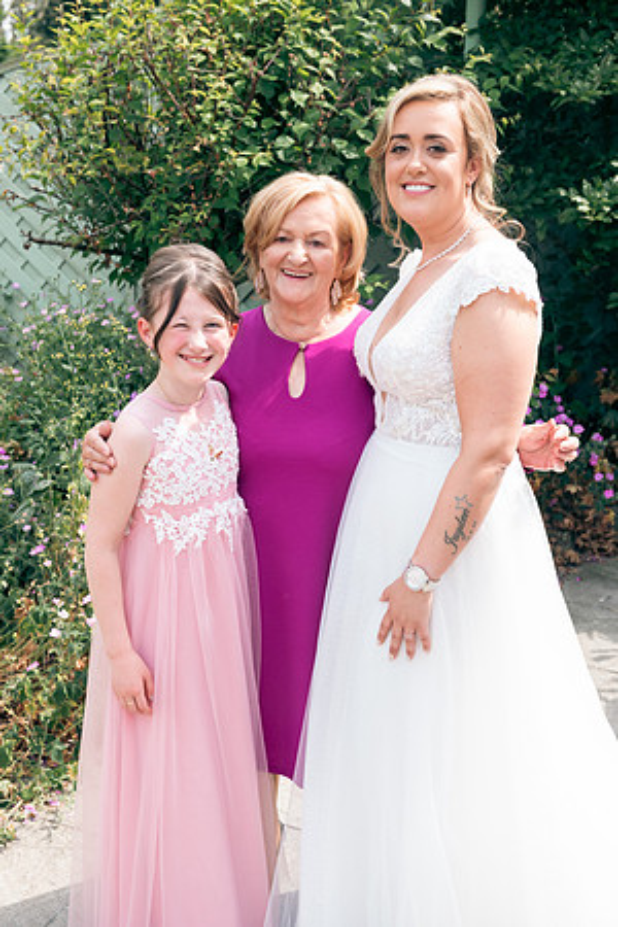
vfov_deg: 43.6
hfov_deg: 29.9
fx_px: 1159
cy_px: 464
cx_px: 309
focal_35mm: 45
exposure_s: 1/200
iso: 100
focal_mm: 45
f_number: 5
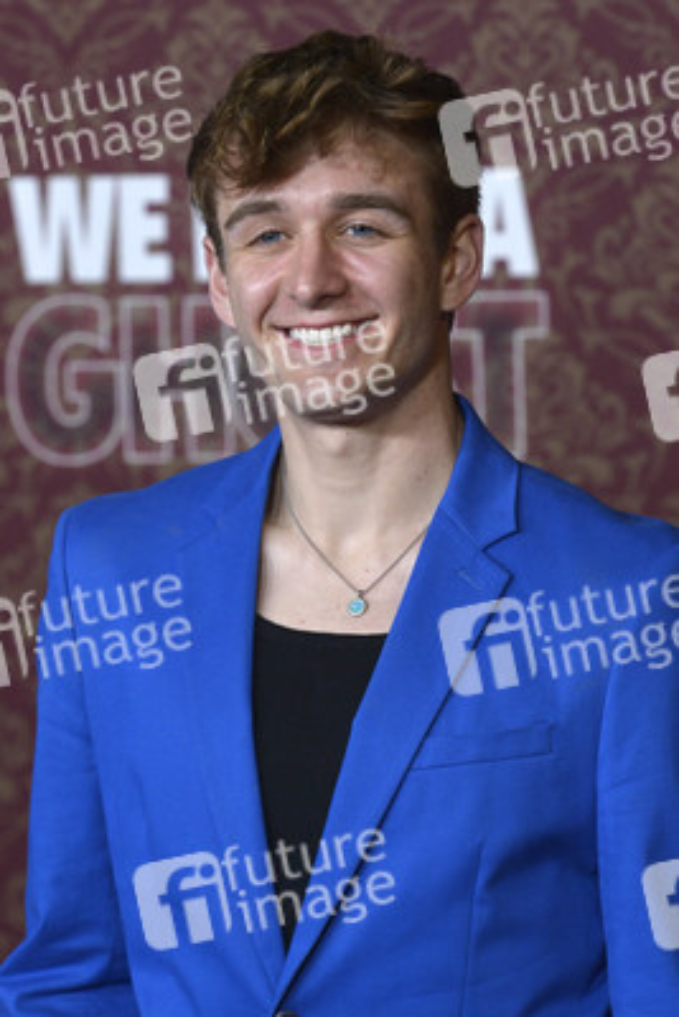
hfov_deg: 8.6
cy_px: 508
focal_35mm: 160
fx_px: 4522
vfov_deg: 12.8
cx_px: 340
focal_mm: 160
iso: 2000
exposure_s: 1/320
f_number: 6.3
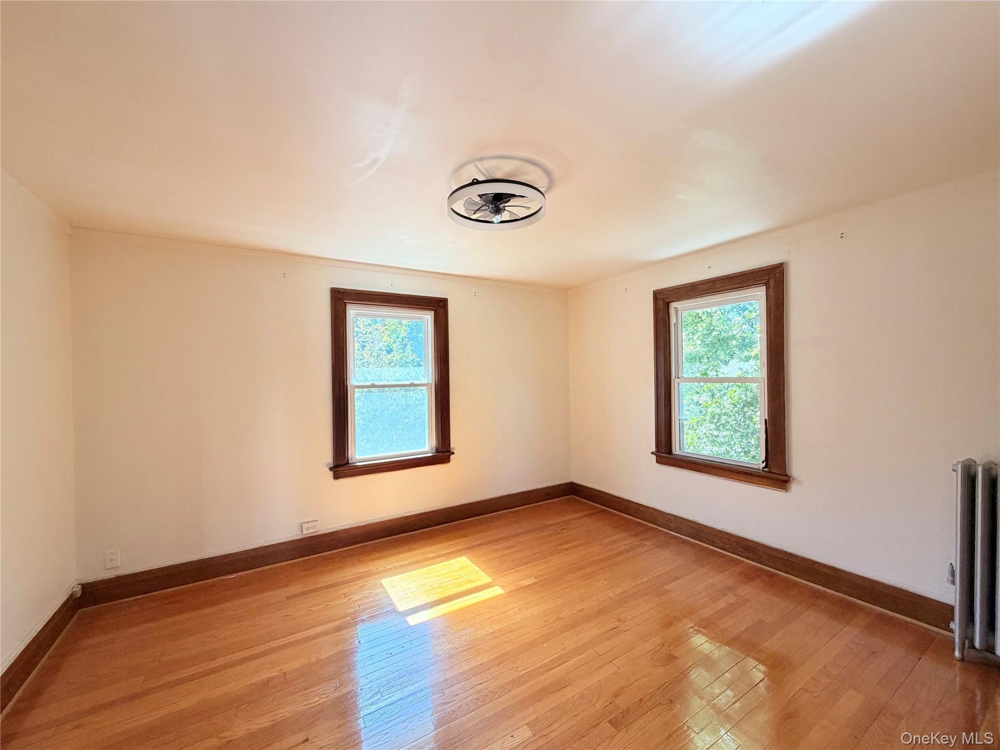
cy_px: 375
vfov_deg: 85.7
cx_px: 500
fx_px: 404
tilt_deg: -0.3
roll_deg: +1.2
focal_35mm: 14
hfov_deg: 102.1
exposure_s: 1/121
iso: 200
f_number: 2.2
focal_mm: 2.22
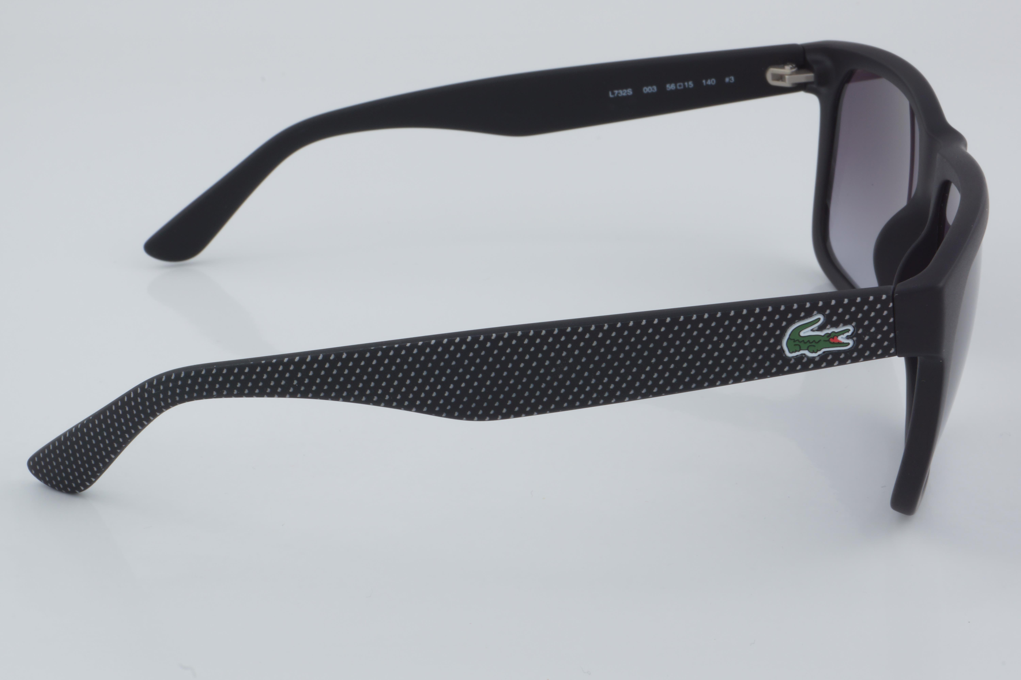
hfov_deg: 29.9
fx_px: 1914
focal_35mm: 68
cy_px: 340
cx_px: 510
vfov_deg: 20.2
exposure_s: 1/4
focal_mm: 45
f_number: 32
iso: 100
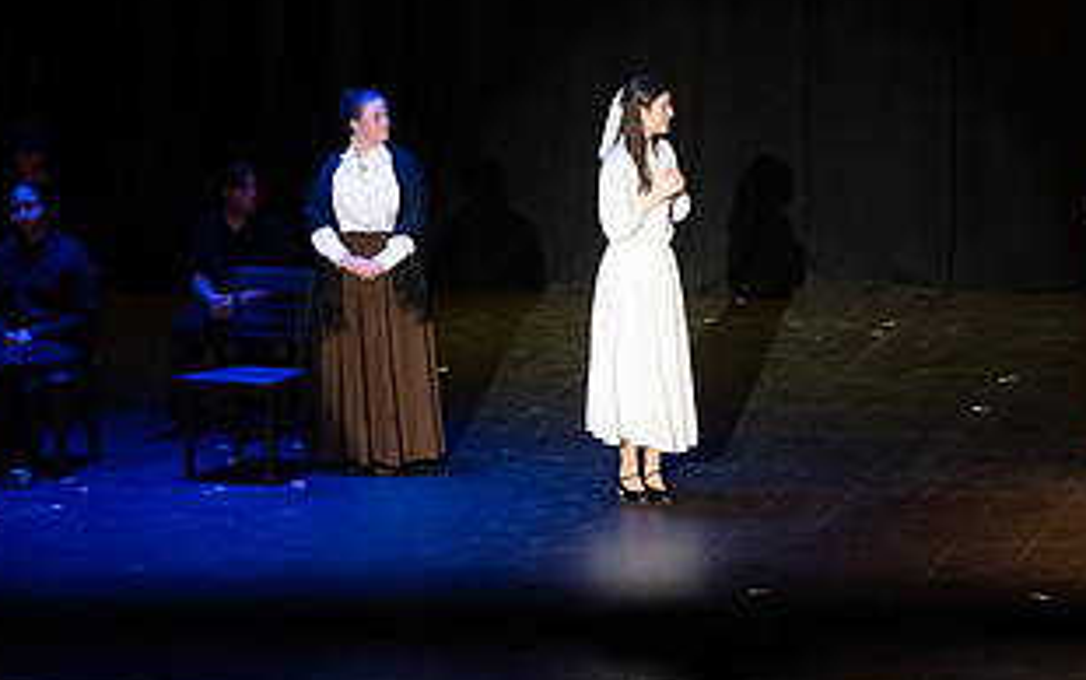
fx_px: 5270
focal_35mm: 178
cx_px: 641
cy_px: 191
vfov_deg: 7.4
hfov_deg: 11.8
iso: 4000
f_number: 2.8
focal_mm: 81
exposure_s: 1/200
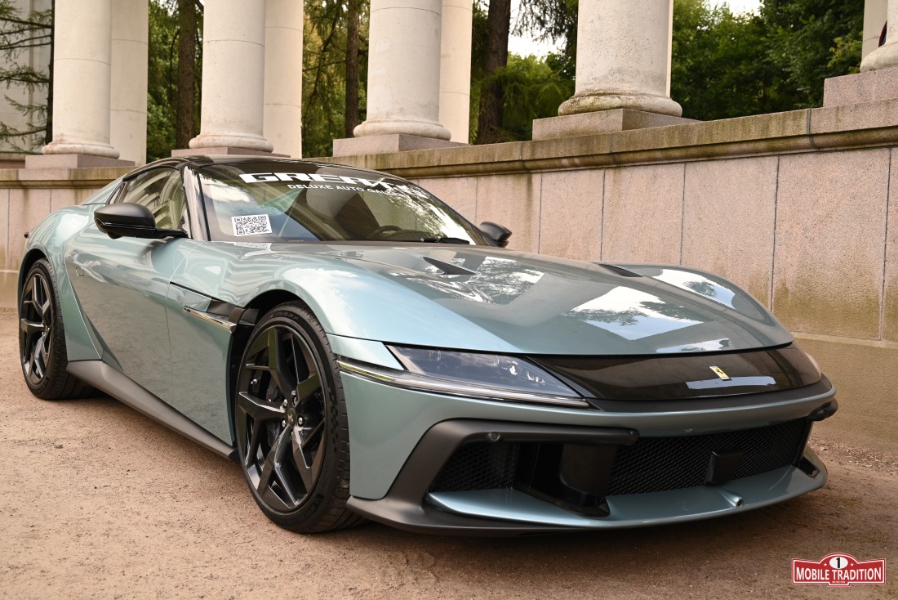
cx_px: 449
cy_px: 300
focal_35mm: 40
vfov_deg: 33.4
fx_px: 998
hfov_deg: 48.4
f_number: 5
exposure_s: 1/250
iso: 200
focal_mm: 40
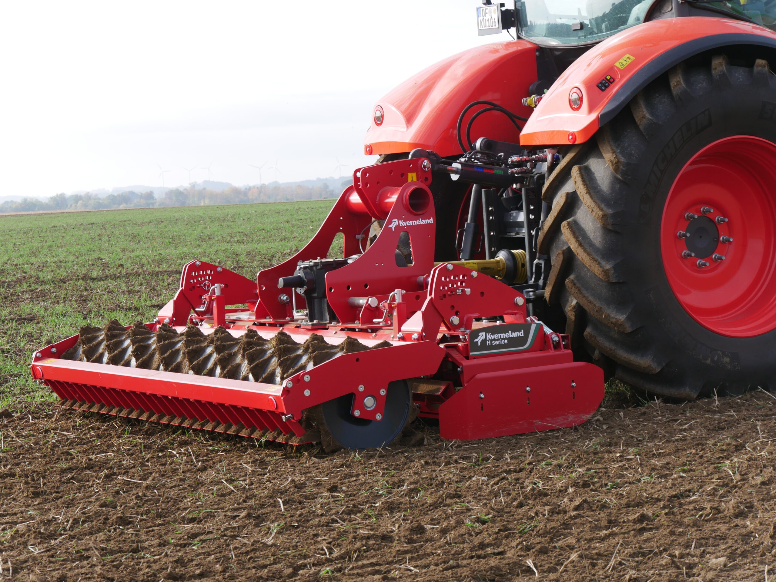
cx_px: 388
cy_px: 291
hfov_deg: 21.3
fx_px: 2063
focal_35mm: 92
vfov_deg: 16.1
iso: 200
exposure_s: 1/250
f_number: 6.3
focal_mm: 46
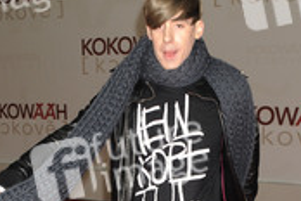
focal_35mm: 78
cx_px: 170
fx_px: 652
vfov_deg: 16.7
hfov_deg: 26.0
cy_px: 250
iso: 1000
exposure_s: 1/160
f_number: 4.5
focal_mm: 34
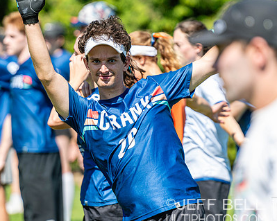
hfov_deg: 3.9
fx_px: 4082
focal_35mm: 498
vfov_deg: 3.1
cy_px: 70
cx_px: 133
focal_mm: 200
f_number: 3.2
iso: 100
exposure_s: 1/1000
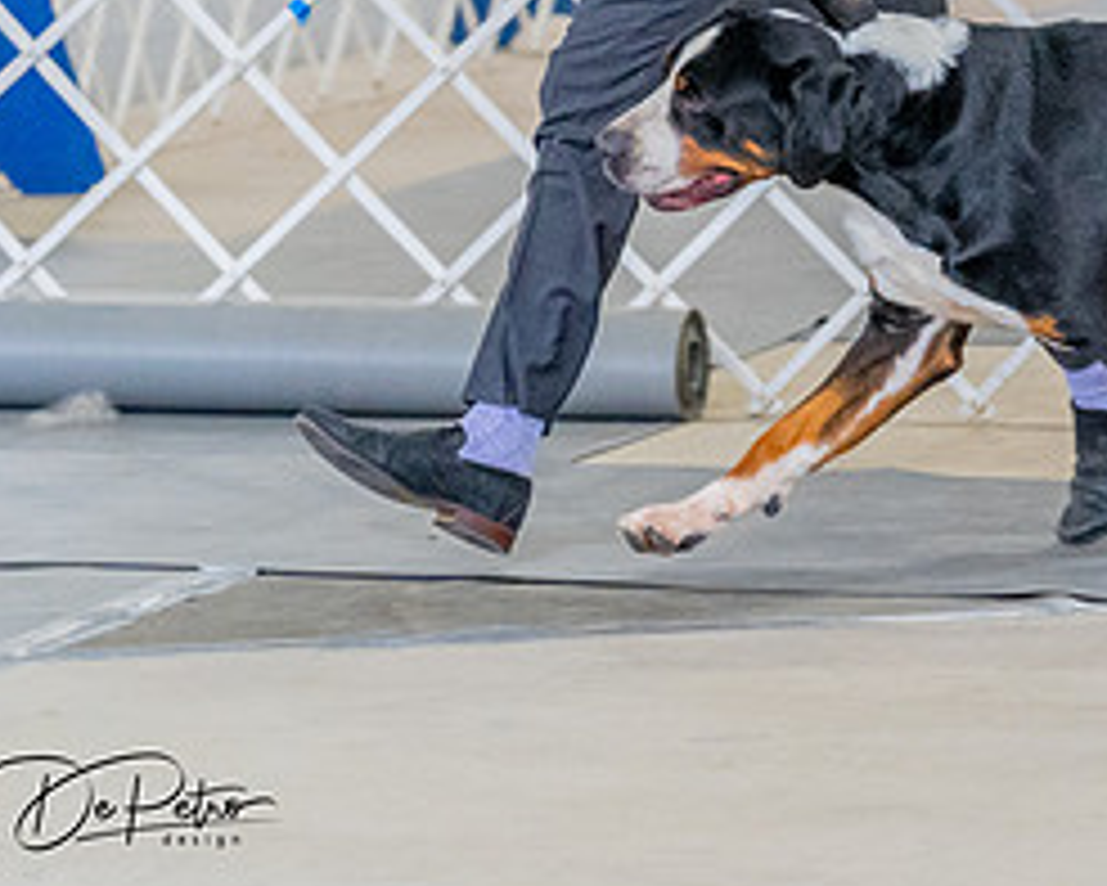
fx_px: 11308
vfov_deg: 4.5
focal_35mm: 345
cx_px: 1226
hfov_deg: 5.6
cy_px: -85
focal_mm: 134
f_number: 3.5
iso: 6400
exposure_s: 1/400
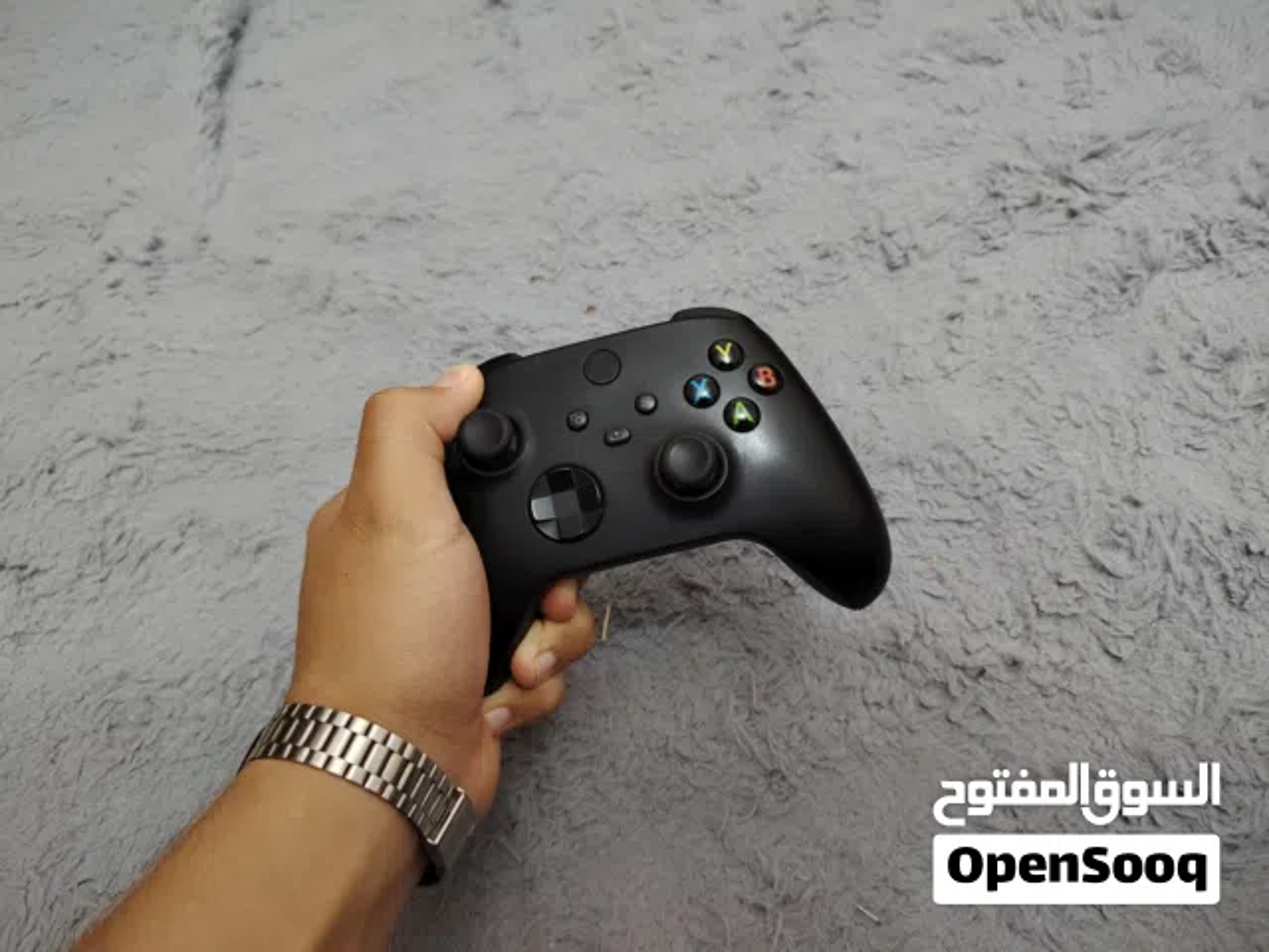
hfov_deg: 71.6
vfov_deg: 56.8
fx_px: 880
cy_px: 476
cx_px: 634
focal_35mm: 24
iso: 2678
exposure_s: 1/20
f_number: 1.75
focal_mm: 5.25
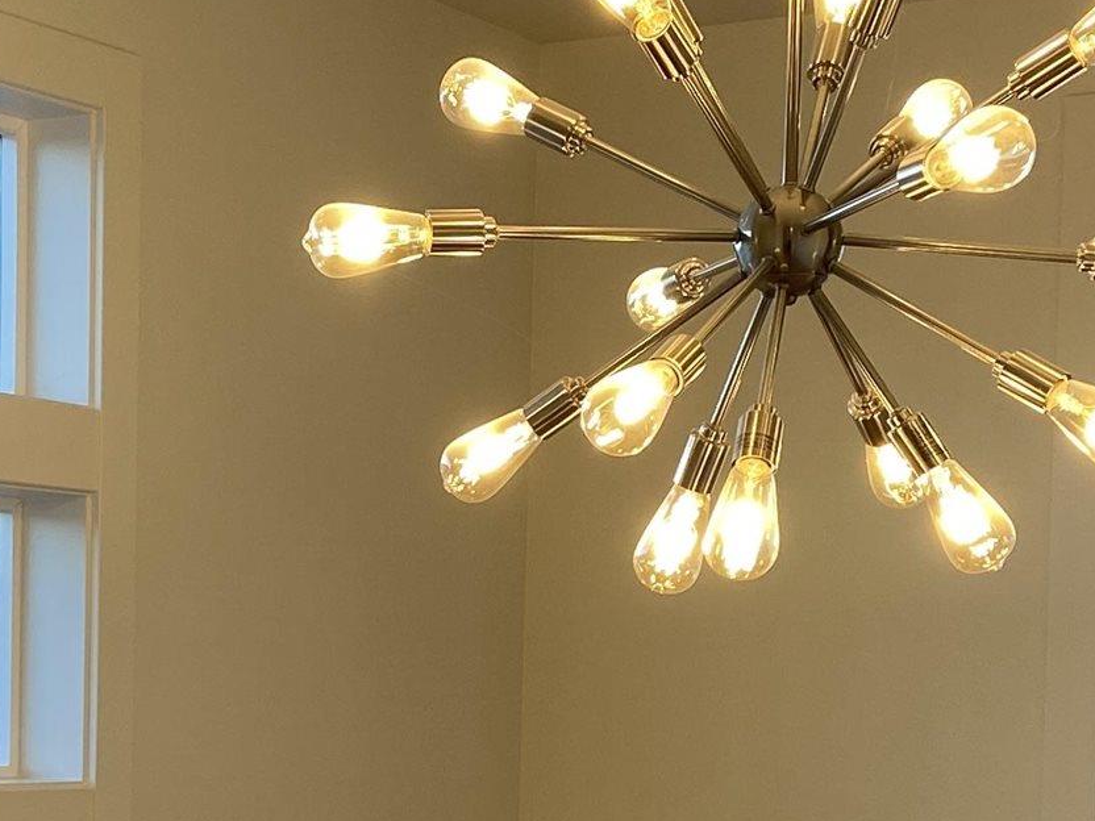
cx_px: 401
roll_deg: -0.9
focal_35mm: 96
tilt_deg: -1.6
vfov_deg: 15.1
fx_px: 3037
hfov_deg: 20.4
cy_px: 867
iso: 40
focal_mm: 4.25
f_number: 1.8
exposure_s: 1/120
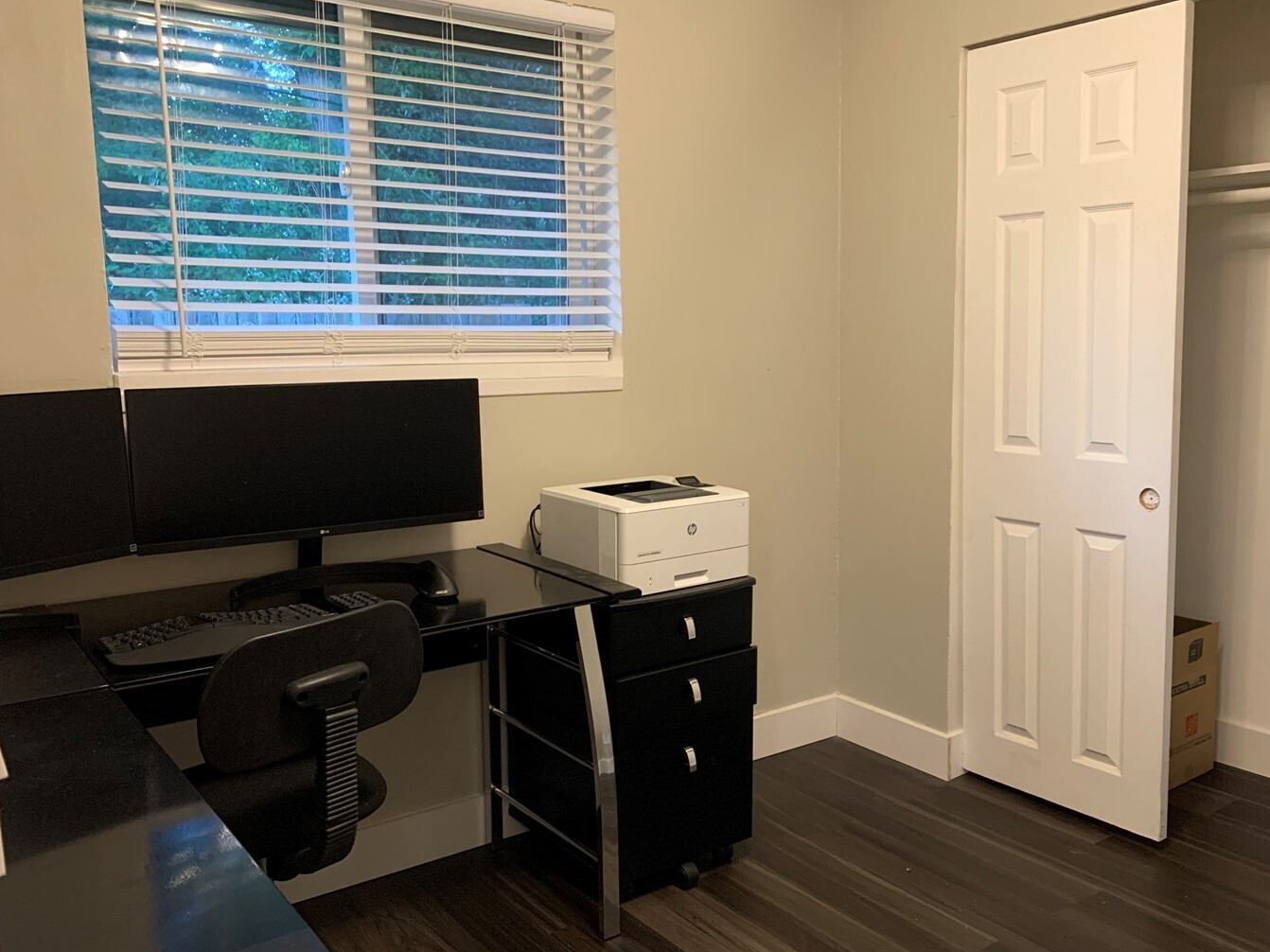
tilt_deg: -7.8
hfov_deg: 58.1
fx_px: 1137
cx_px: 734
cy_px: 481
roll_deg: +0.6
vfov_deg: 45.4
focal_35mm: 31
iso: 320
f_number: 1.8
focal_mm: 4.25
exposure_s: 1/40
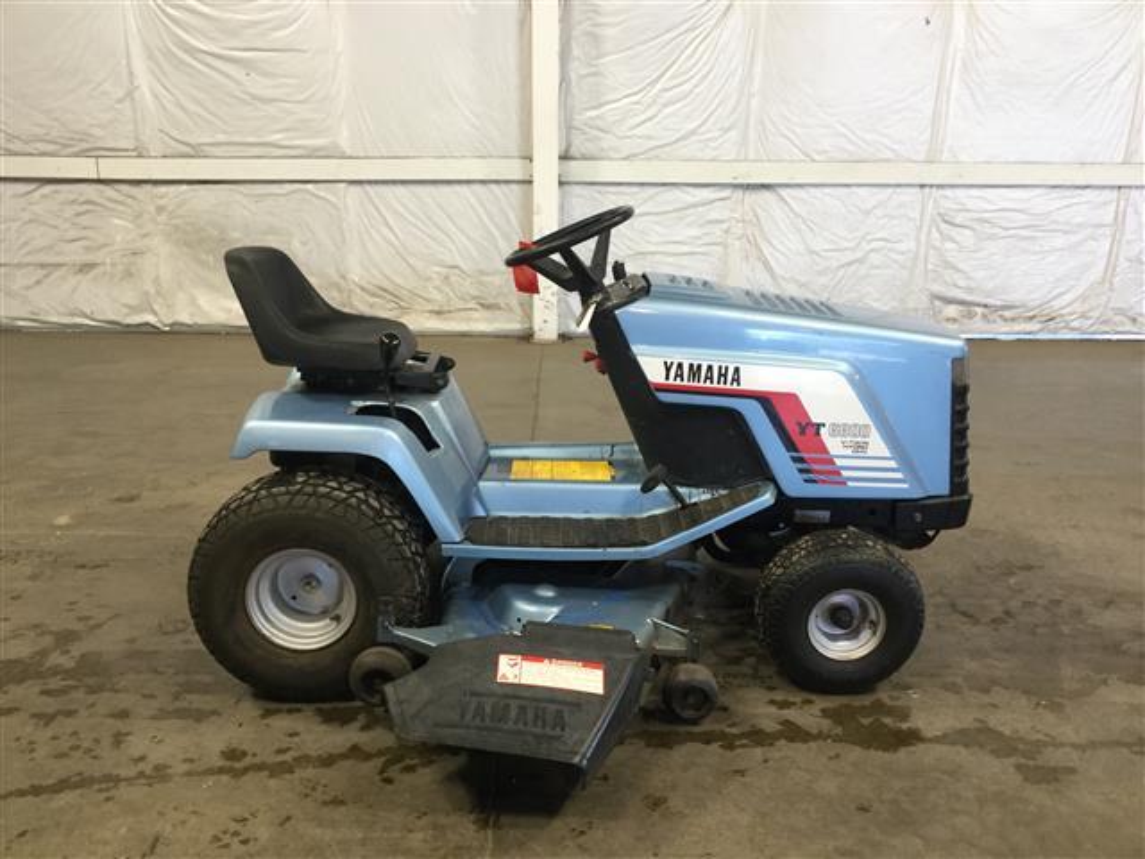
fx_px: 1025
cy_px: 430
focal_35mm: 31
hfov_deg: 58.4
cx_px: 572
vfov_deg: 45.4
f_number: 2.4
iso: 64
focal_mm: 3.3
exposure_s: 1/30
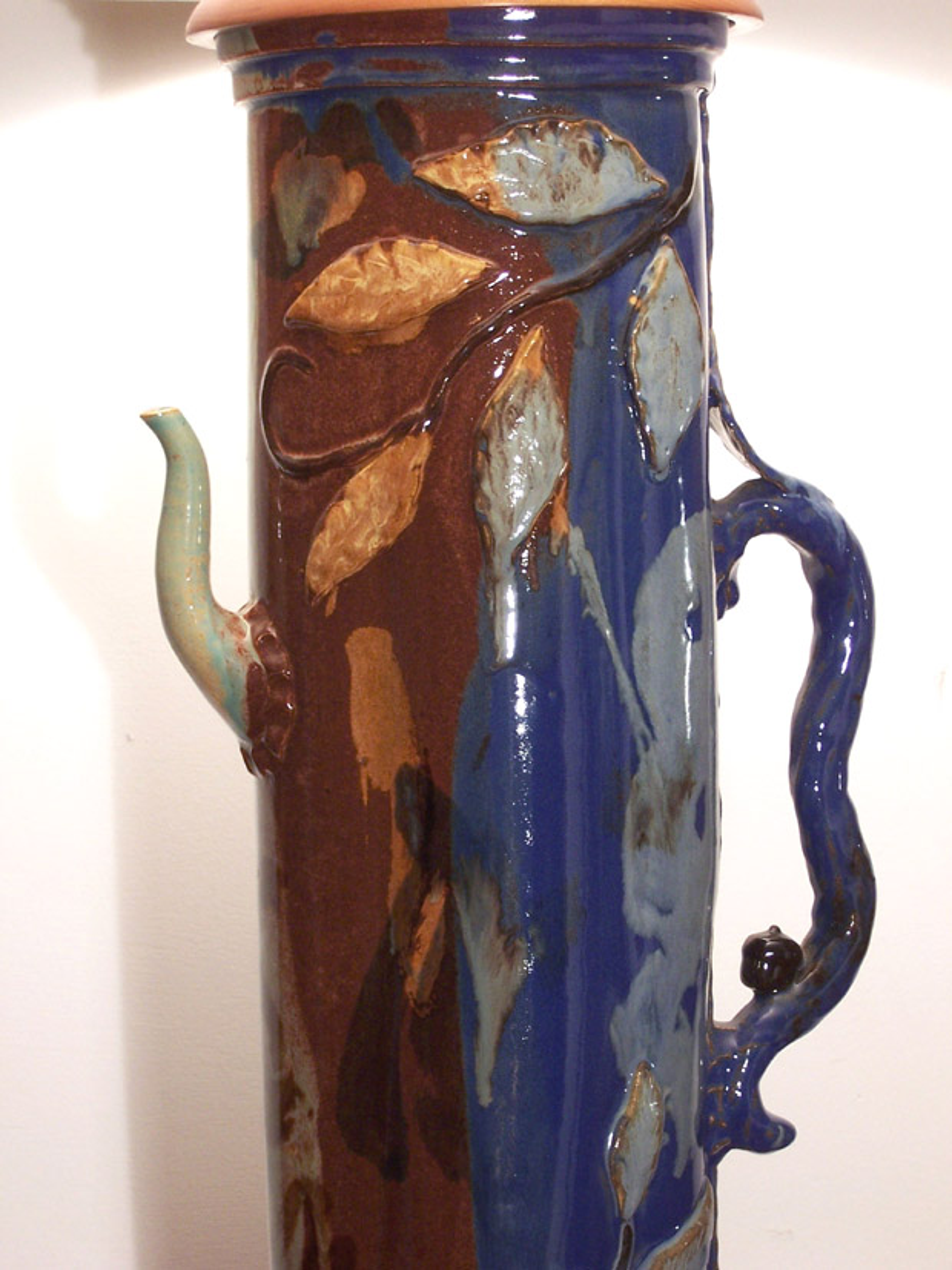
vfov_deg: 18.2
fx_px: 3961
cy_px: 635
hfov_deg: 13.7
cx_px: 476
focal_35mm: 108
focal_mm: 18
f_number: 5.6
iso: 140
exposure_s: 1/15
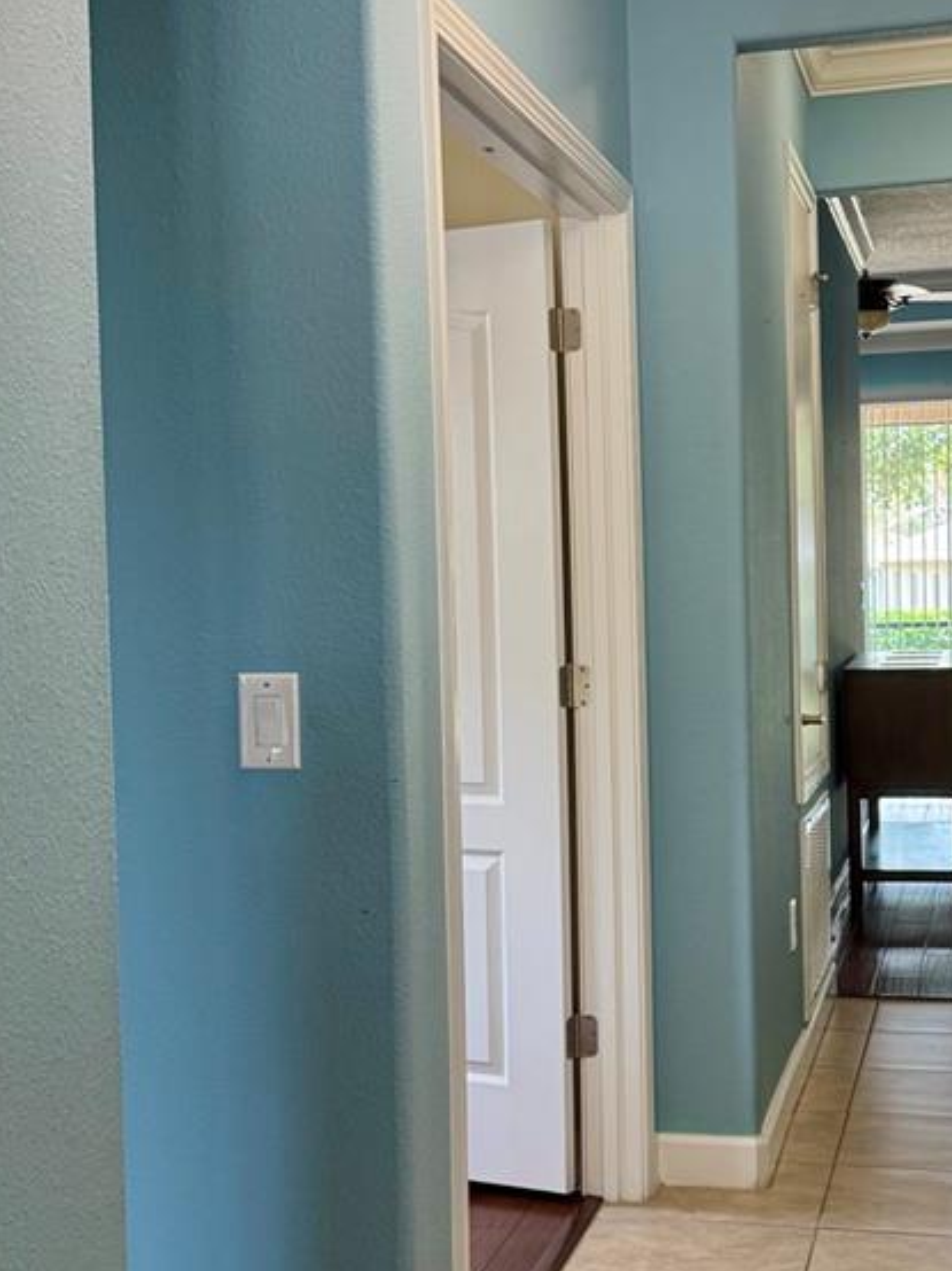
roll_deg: +1.8
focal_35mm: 52
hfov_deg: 26.6
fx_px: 1908
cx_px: 930
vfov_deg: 36.8
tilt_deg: -3.7
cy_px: 672
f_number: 1.78
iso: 160
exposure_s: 1/120
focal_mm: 6.76
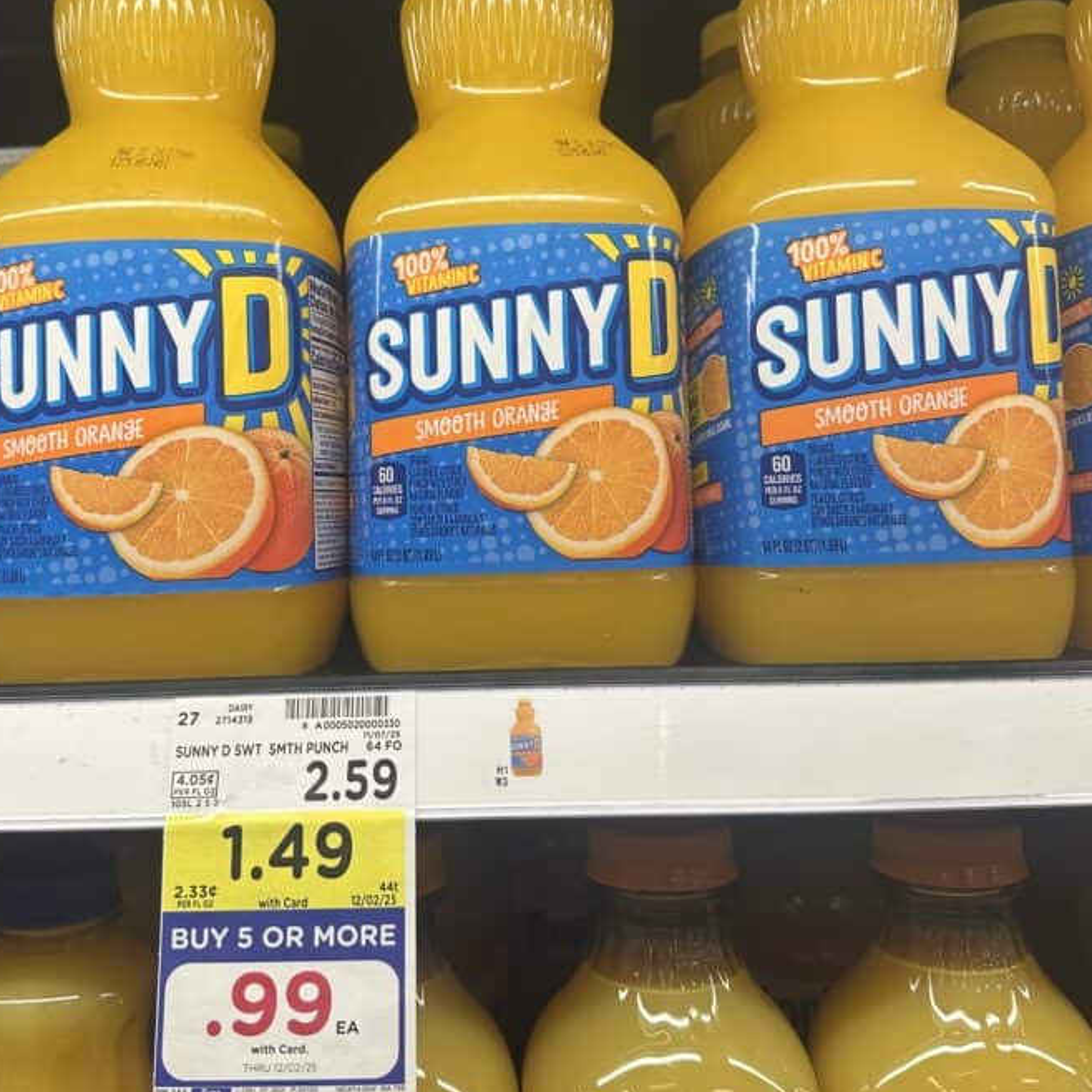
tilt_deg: +2.7
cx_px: 481
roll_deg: +0.6
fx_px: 1178
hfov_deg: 49.6
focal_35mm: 33
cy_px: 461
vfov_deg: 49.6
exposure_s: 1/139
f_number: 1.78
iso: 64
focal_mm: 6.86
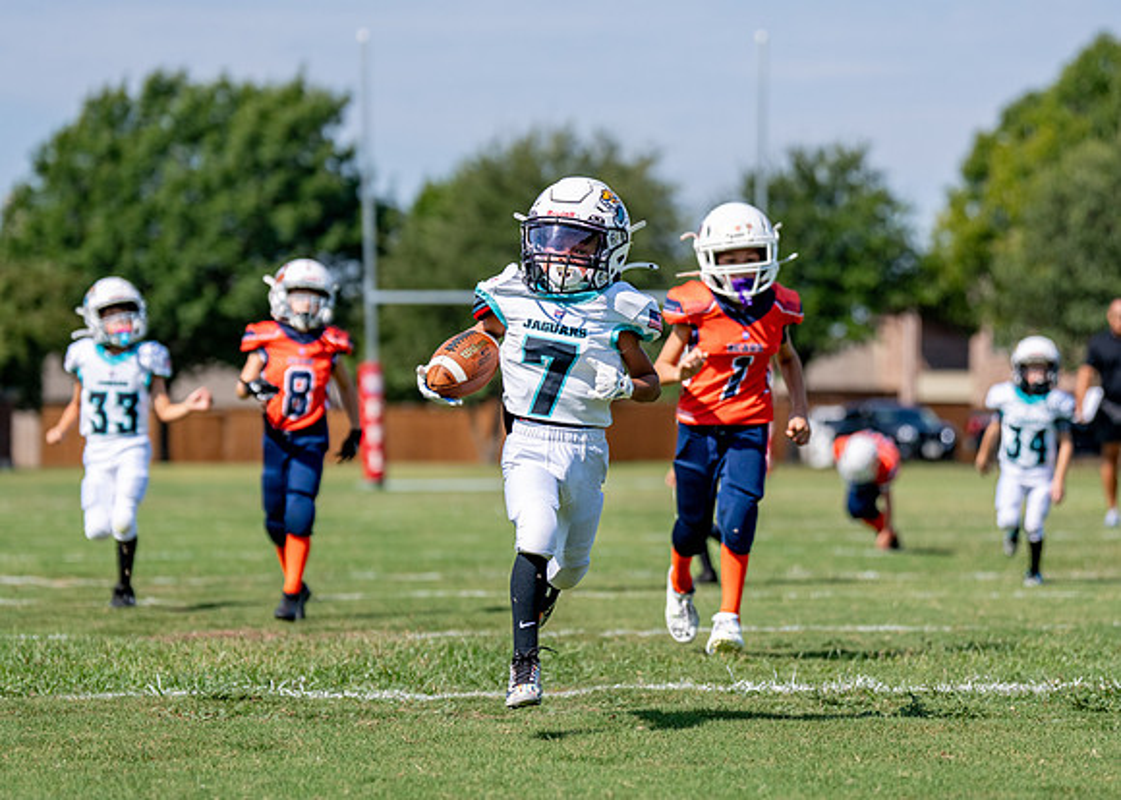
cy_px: 371
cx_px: 604
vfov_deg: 8.3
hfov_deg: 11.5
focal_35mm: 174
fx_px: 5545
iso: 200
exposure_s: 1/5000
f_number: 2.8
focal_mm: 122
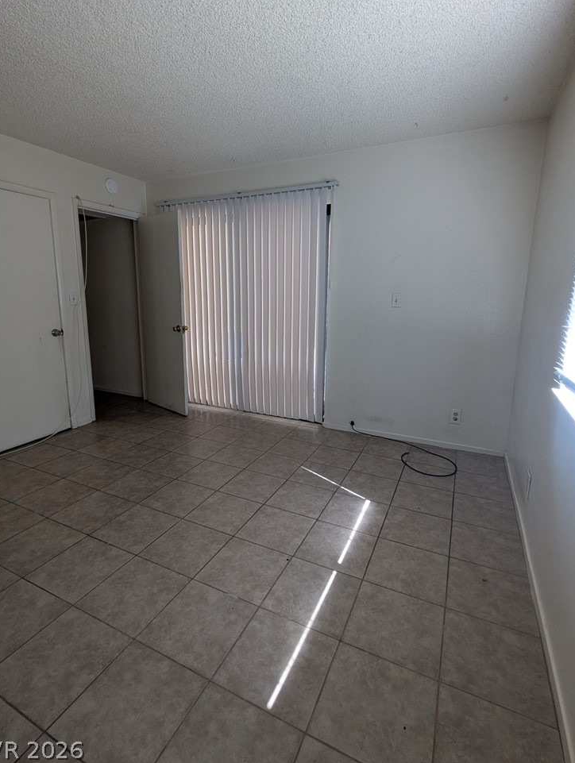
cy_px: 363
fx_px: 375
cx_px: 274
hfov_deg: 74.8
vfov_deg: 90.9
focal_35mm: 17
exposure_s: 1/79.4
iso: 40
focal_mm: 2.35
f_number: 2.2
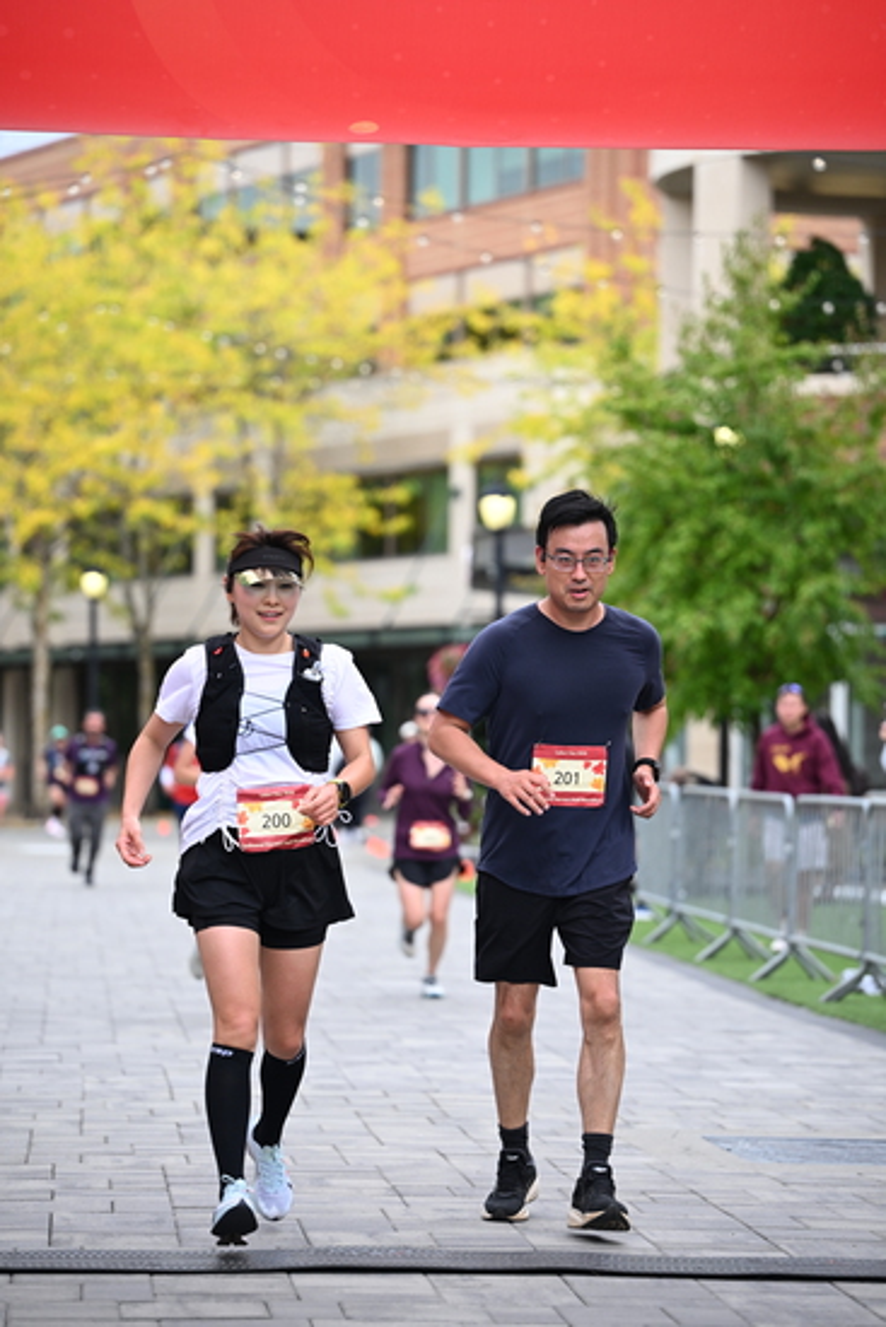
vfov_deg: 17.8
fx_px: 4242
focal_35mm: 115
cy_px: 664
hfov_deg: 11.9
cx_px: 443
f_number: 2.8
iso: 640
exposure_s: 1/2000
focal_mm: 115
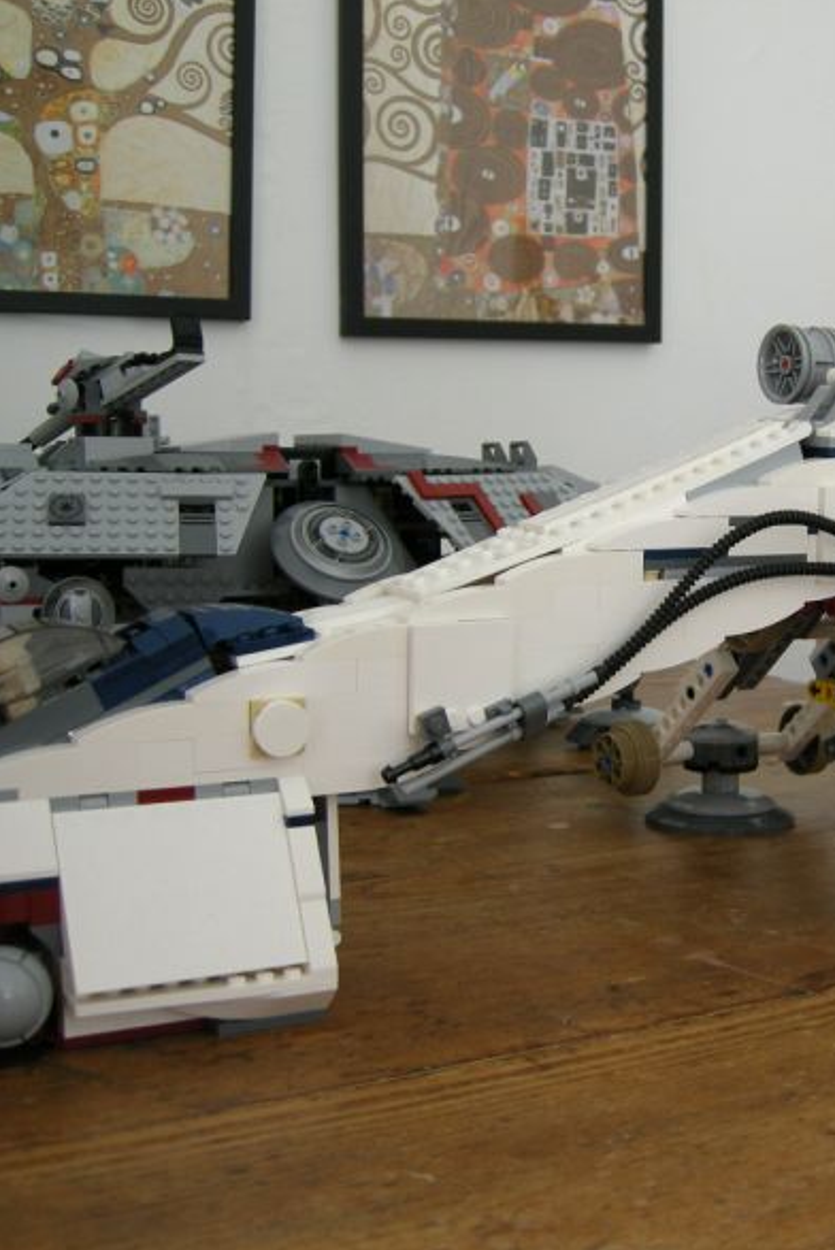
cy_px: 632
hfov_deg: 25.5
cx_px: 782
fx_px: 1772
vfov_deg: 38.9
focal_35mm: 51
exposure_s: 1/30
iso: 65
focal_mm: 7.5
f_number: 2.7
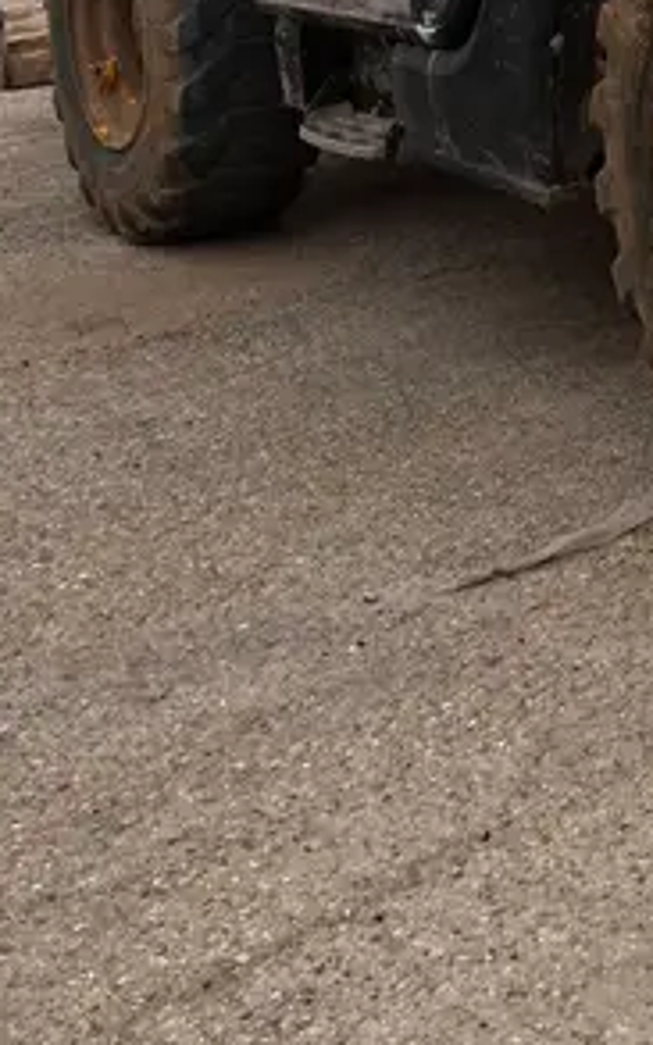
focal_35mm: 69
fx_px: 1966
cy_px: -244
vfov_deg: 26.2
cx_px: 974
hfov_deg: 17.1
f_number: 1.6
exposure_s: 1/2179
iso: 50
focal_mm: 5.1
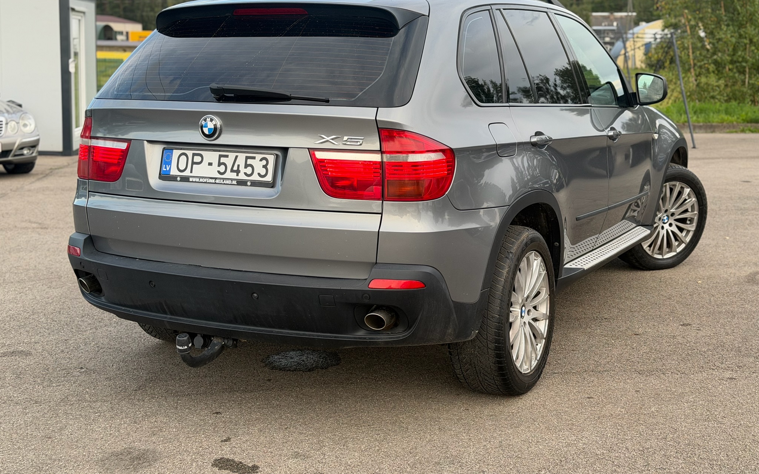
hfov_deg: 39.6
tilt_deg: -8.6
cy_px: 198
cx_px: 380
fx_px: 1055
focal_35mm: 51
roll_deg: -0.6
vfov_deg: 25.3
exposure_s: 1/530
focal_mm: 6.76
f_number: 1.78
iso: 100
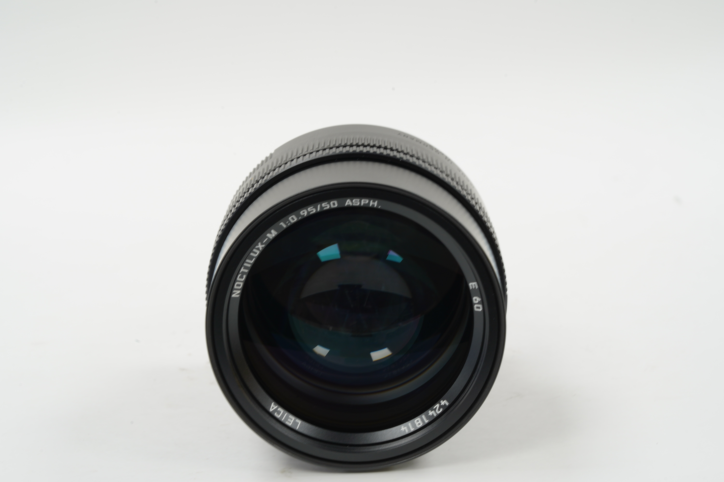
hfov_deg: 22.6
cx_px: 362
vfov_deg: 15.2
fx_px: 1810
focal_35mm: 90
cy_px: 241
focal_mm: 90
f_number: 16
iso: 200
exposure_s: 1/1.25
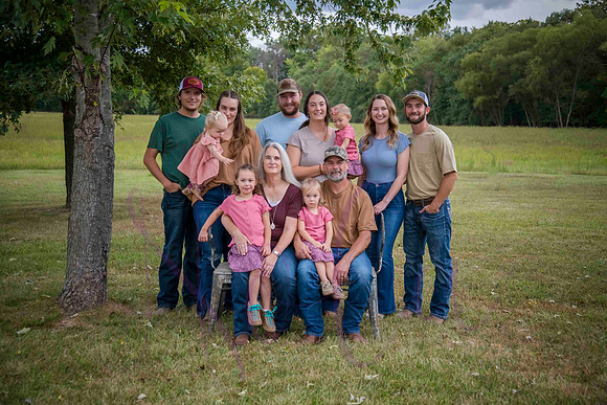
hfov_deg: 39.6
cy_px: 202
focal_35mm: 50
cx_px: 304
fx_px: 843
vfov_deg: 27.0
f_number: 4.2
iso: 400
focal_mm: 50
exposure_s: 1/640
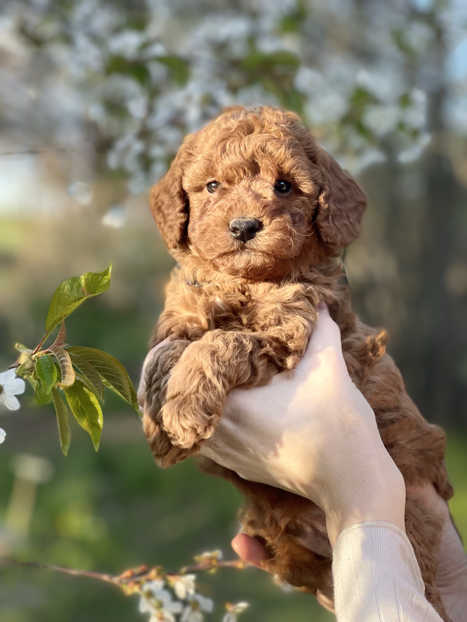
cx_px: 234
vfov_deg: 30.3
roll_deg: +5.9
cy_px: 311
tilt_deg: +2.2
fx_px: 1151
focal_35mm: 64
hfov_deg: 22.9
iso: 64
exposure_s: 1/121
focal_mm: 7.5
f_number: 2.2
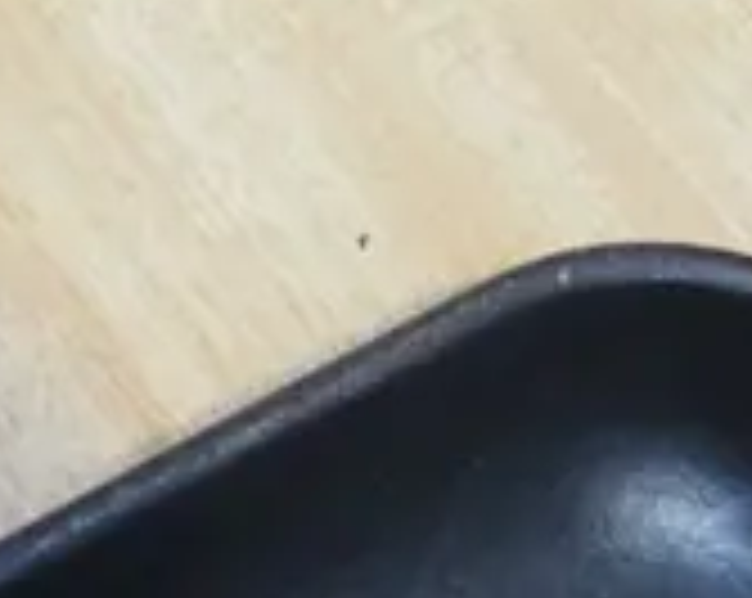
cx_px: -689
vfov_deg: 7.3
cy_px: -553
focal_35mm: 204
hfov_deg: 9.0
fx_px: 4532
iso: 640
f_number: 5.6
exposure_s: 1/60
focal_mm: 17
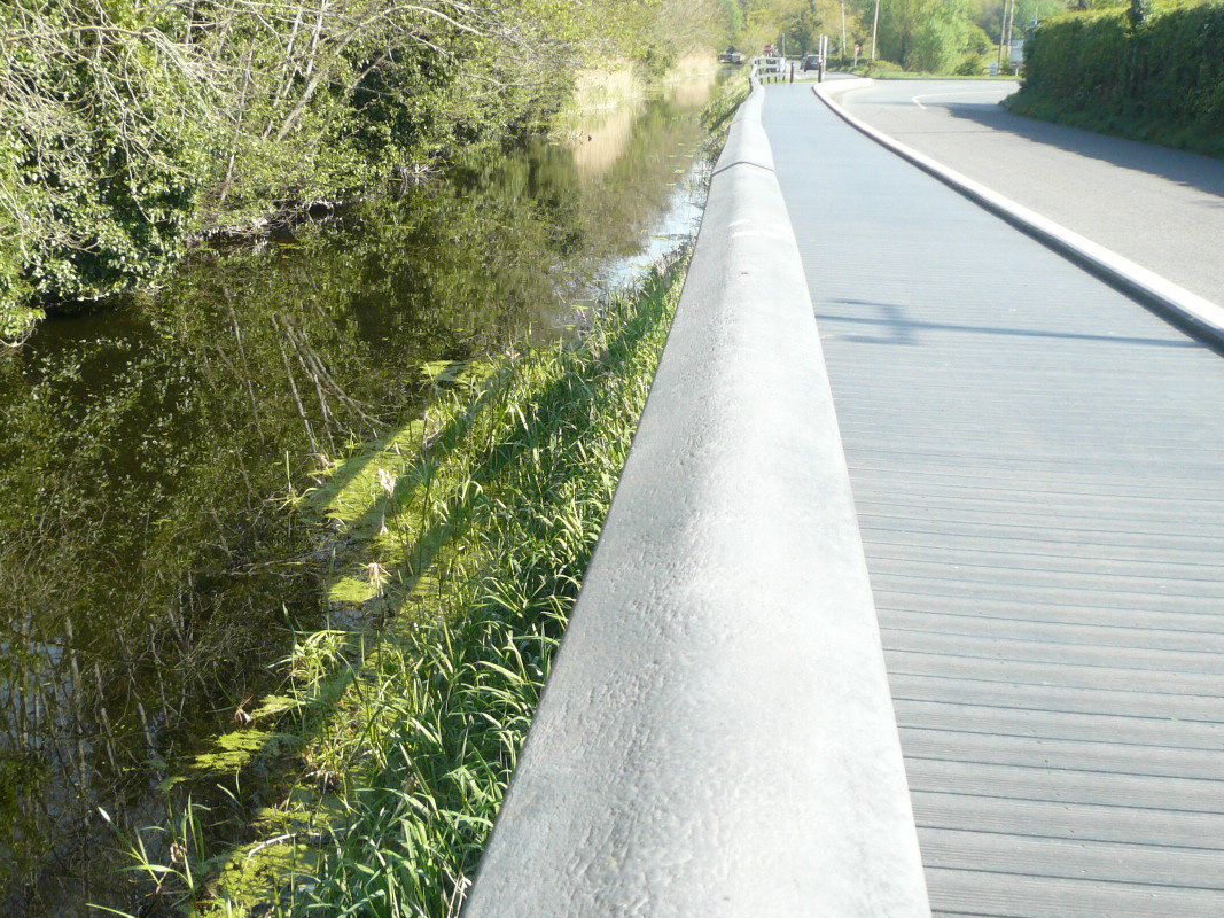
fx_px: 1485
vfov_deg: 34.3
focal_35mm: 42
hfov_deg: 44.6
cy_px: 518
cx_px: 506
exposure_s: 1/400
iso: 100
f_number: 2.8
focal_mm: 4.6
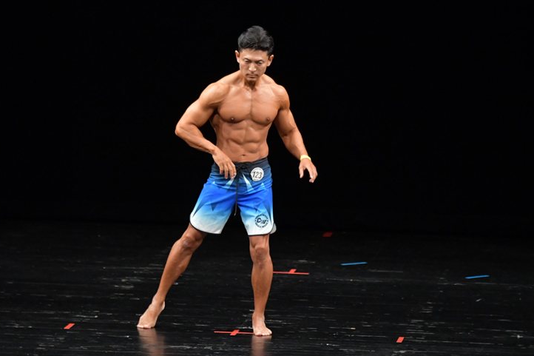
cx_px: 252
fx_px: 4538
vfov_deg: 4.5
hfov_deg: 6.7
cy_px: 179
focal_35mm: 306
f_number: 5.6
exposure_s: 1/400
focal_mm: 190
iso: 3200
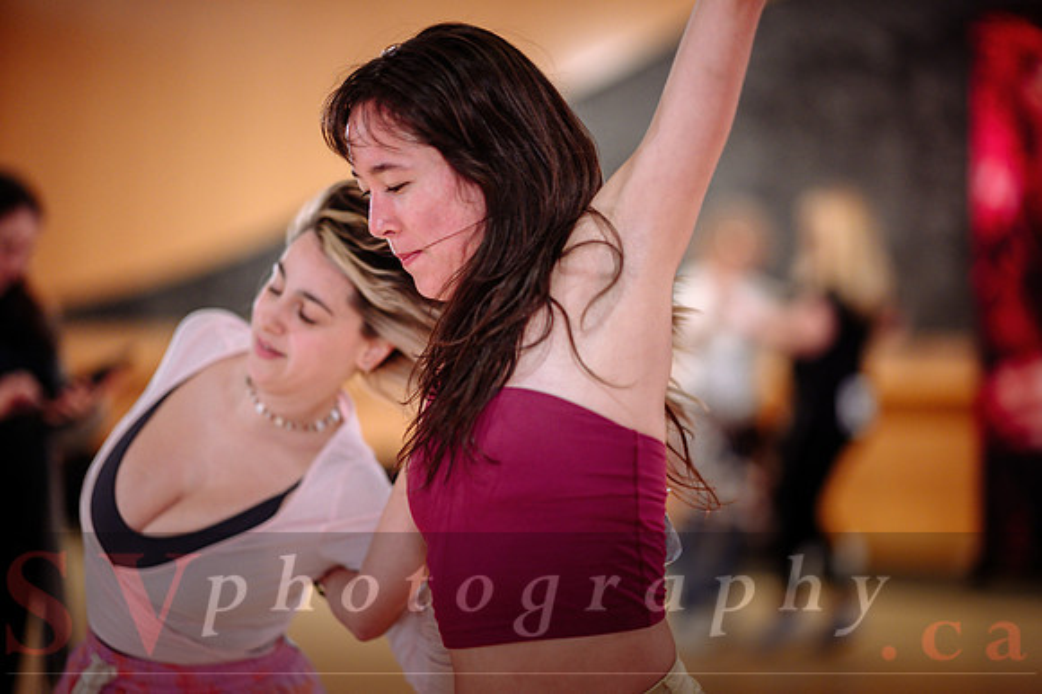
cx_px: 521
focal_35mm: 105
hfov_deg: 19.5
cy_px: 347
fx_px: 3038
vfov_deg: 13.0
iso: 1250
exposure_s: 1/500
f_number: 1.4
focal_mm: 105
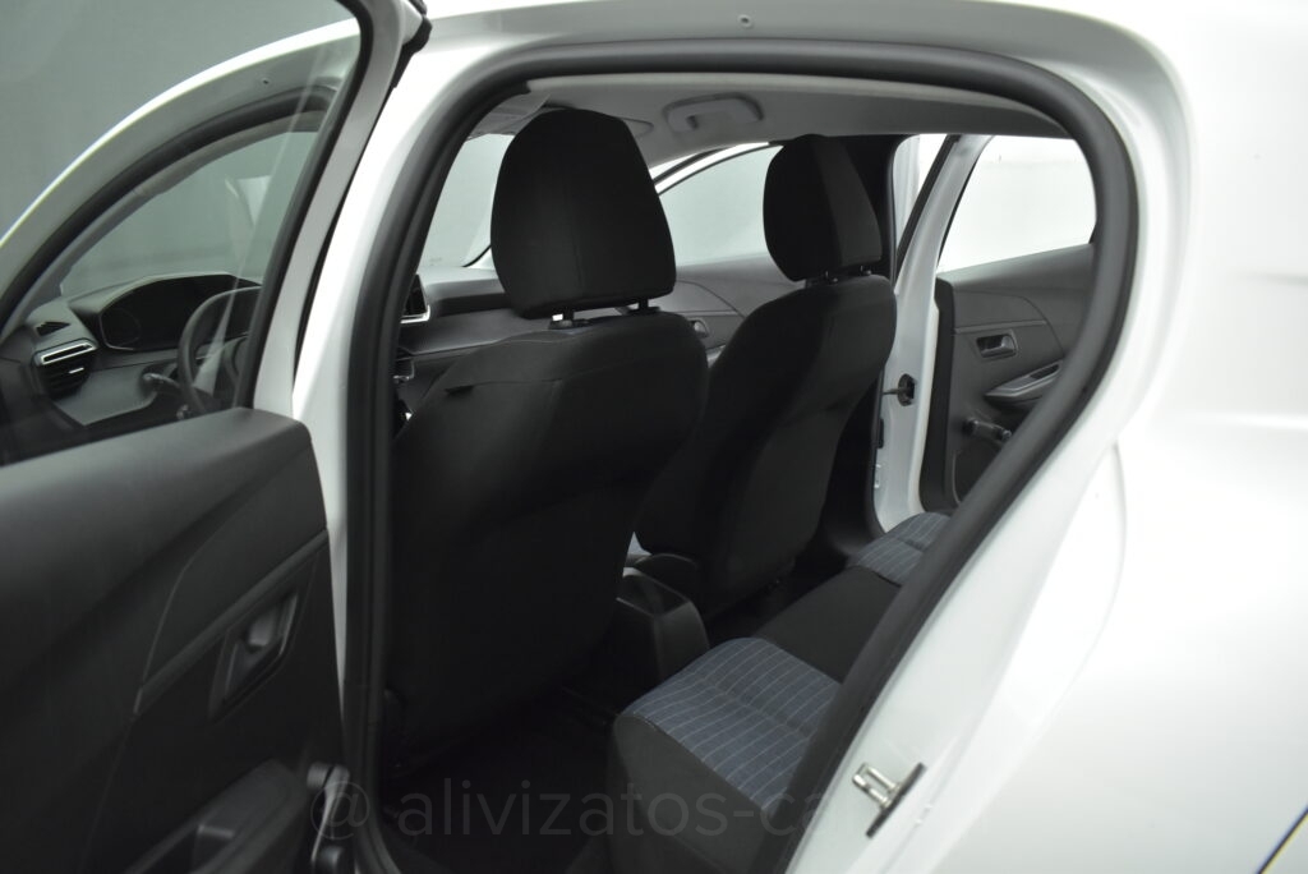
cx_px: 654
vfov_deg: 48.0
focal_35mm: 27
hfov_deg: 67.4
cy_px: 437
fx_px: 982
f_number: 3.5
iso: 1600
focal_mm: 18
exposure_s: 1/100
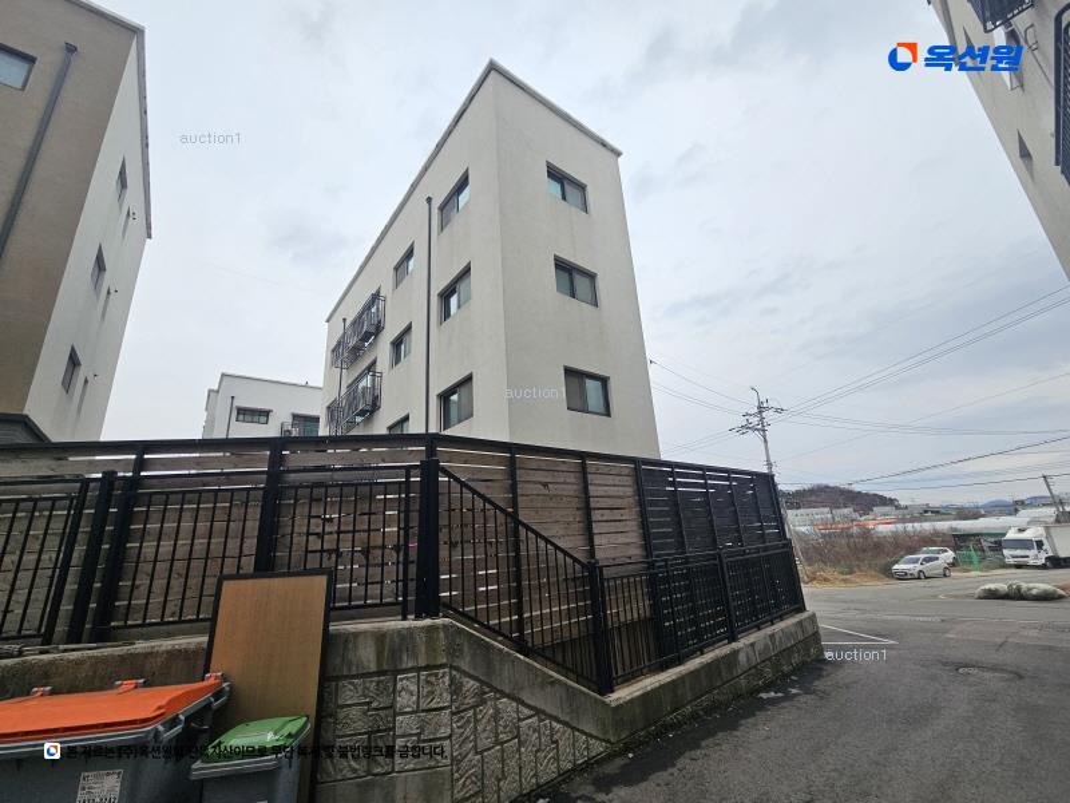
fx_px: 402
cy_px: 402
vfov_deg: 89.9
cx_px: 535
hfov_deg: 106.2
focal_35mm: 13
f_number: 2.2
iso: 50
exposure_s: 1/624
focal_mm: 2.2
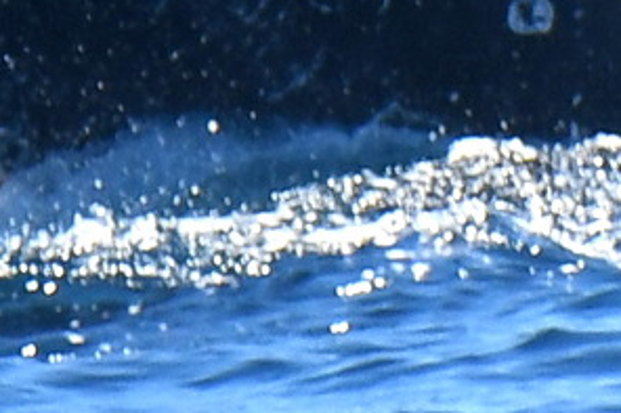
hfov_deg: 1.1
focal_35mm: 1827
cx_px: 883
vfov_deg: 0.8
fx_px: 31497
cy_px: -107
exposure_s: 1/1000
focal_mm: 300
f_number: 8
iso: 400
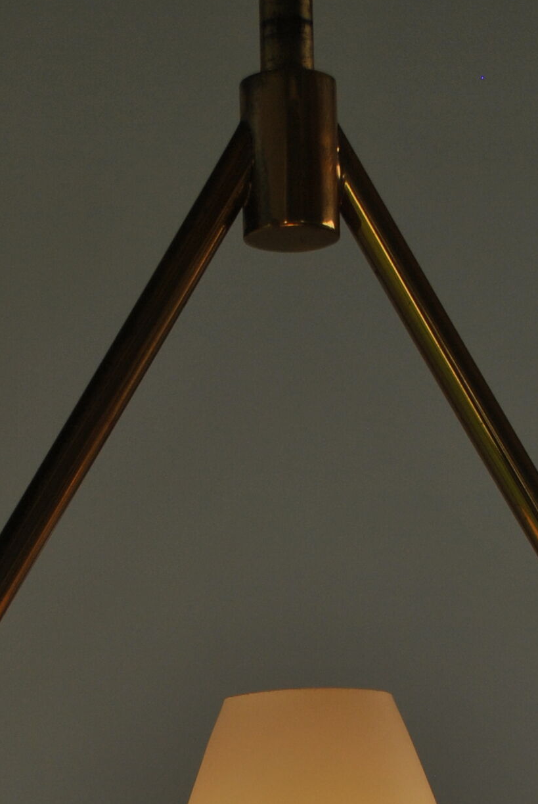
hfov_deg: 10.3
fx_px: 2972
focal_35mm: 133
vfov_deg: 14.5
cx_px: 231
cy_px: 1148
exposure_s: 1/160
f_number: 6.3
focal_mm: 28
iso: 100
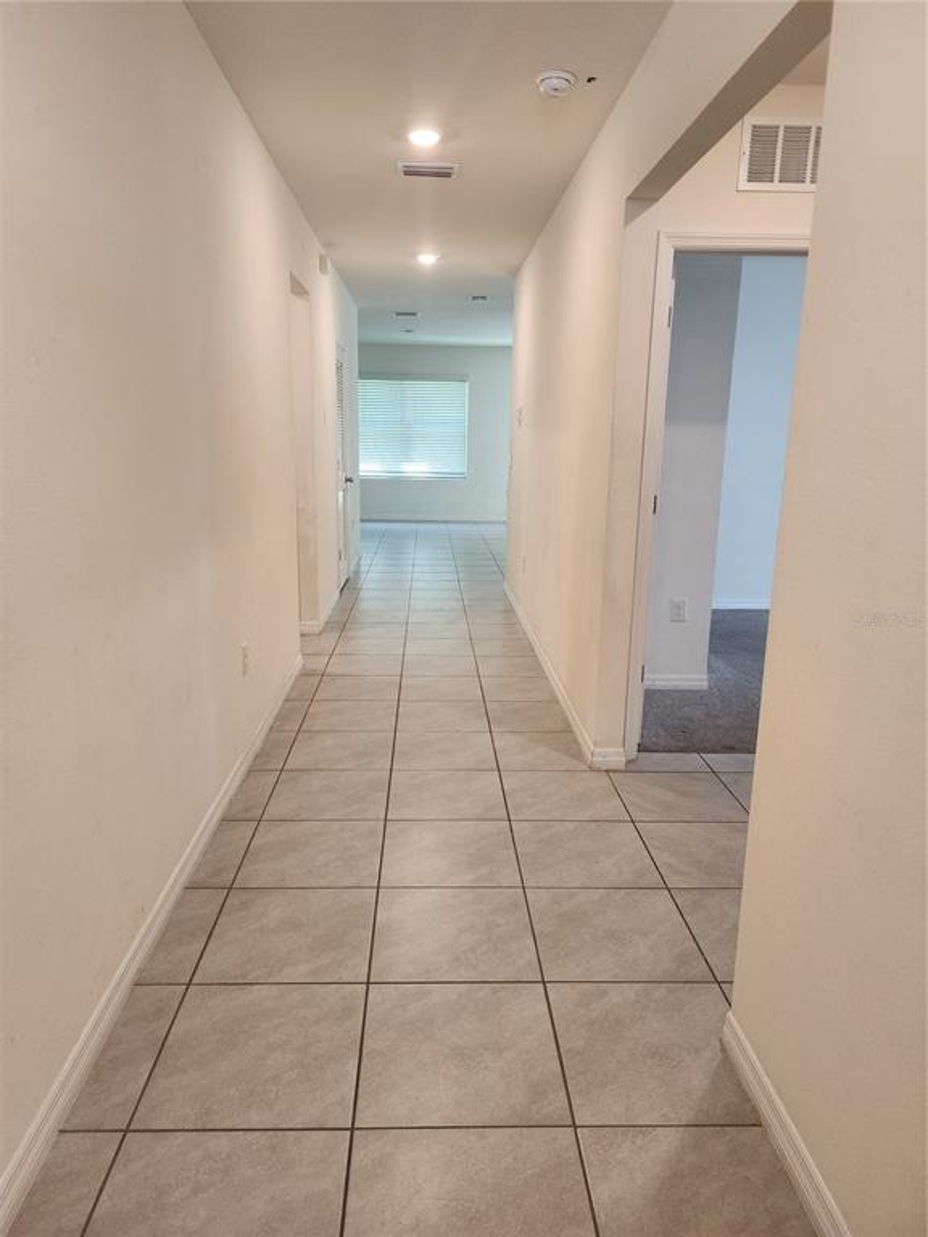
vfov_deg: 73.9
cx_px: 464
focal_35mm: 23
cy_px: 618
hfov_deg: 58.9
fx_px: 822
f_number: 1.8
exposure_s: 1/120
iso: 200
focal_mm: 6.4
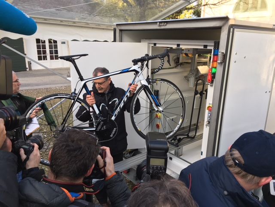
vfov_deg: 48.2
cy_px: 104
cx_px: 138
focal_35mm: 29
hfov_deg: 61.7
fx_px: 230
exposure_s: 1/123
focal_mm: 4.15
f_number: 2.2
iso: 25
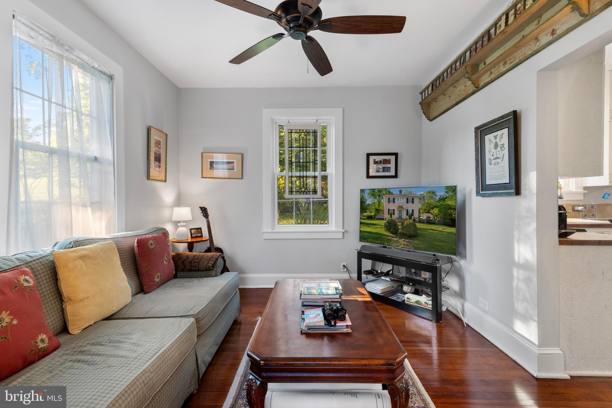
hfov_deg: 96.7
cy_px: 204
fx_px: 272
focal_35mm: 16
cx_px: 306
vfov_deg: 73.7
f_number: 8
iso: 1250
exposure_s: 1/1.67
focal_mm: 16
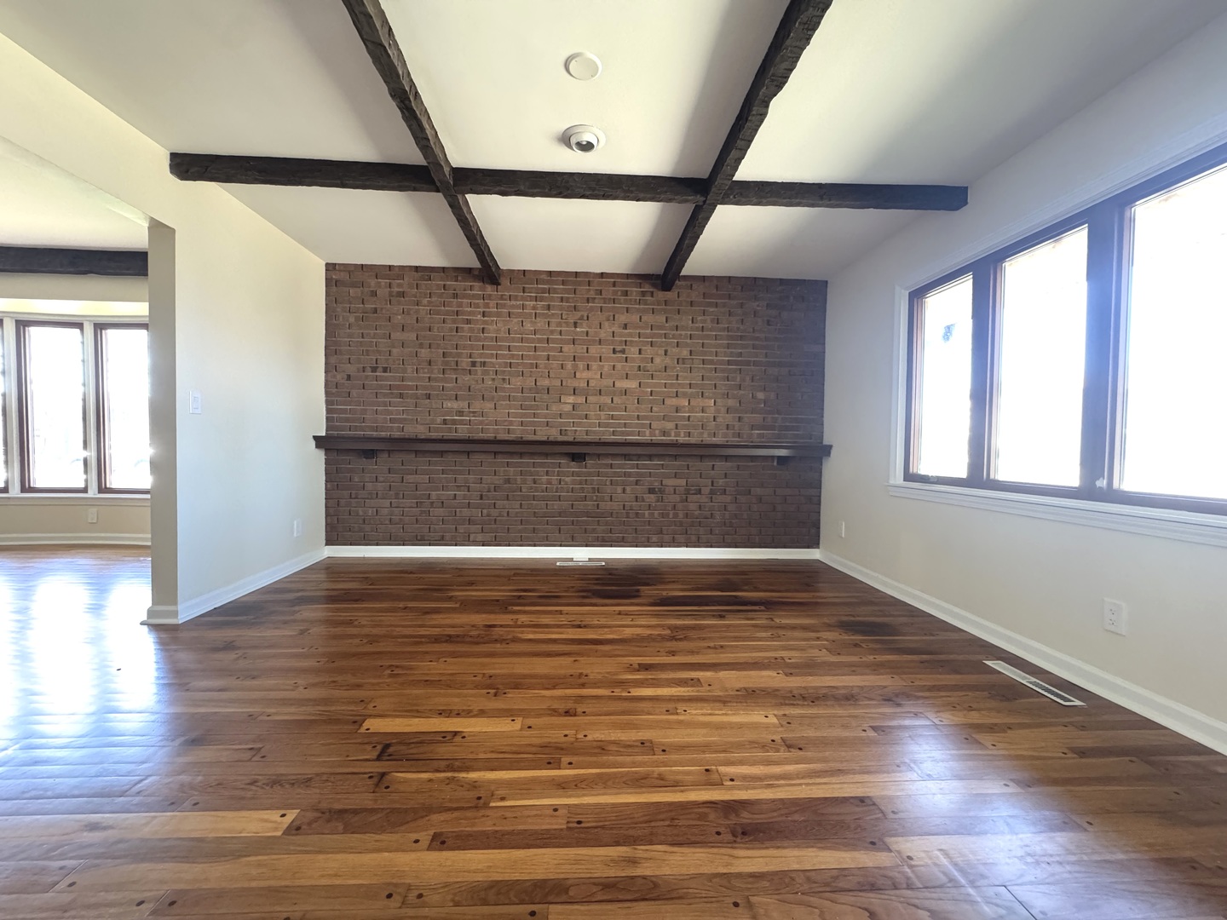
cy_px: 460
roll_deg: -1.3
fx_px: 496
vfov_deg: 85.7
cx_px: 614
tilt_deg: -1.4
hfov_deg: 102.1
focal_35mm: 14
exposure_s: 1/60
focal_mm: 2.22
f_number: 2.2
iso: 640
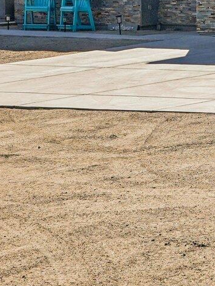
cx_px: 295
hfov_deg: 10.0
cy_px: -34
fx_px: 1201
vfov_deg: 13.3
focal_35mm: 145
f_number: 10
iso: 400
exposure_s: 1/1000
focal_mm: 35
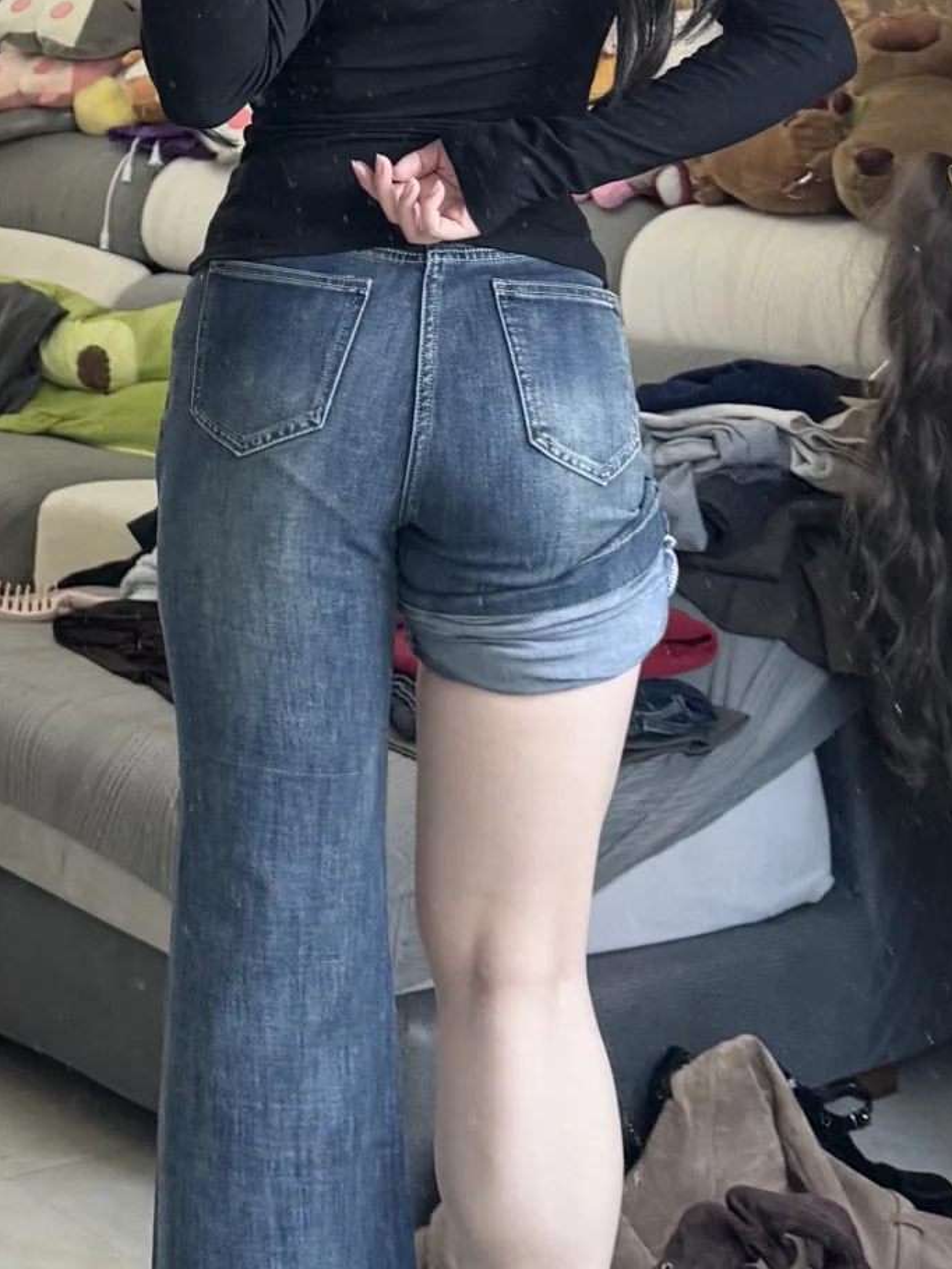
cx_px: 304
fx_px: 1393
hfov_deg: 37.3
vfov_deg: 47.4
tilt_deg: -14.1
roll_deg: -0.7
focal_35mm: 38
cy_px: 934
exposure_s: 1/50
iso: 160
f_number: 1.78
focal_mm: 6.76
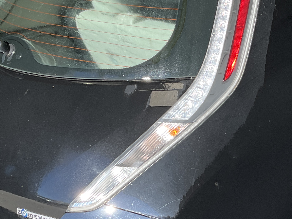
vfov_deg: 18.0
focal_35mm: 81
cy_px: 179
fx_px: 683
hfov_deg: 23.6
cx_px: 253
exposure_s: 1/473
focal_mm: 3
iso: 25
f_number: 1.8
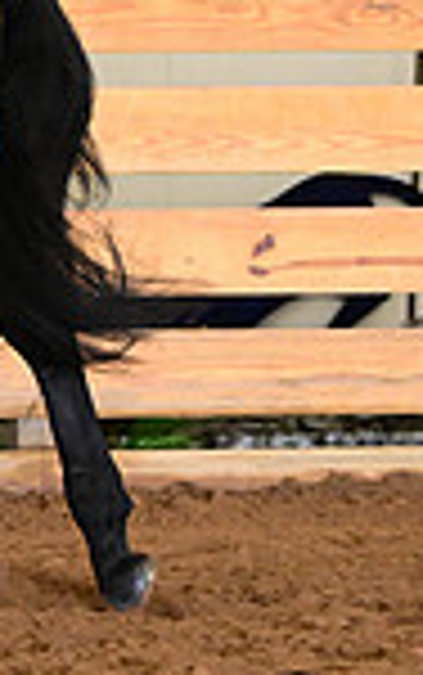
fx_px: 9426
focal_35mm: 512
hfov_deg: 2.6
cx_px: -612
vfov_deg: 4.1
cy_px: -79
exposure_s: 1/200
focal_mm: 130
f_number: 5
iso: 2500
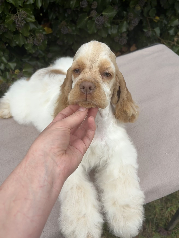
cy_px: 119
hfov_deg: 53.1
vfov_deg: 67.3
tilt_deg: -49.7
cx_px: 90
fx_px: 179
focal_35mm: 26
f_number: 1.6
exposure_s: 1/1099
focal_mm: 5.96
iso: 50
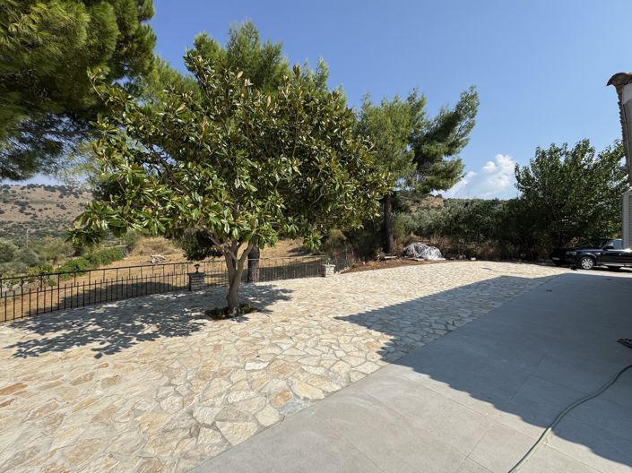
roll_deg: -0.5
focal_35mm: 14
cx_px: 316
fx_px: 255
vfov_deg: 85.6
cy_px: 236
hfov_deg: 102.1
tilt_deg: +3.0
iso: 50
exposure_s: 1/2028
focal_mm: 2.22
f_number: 2.2
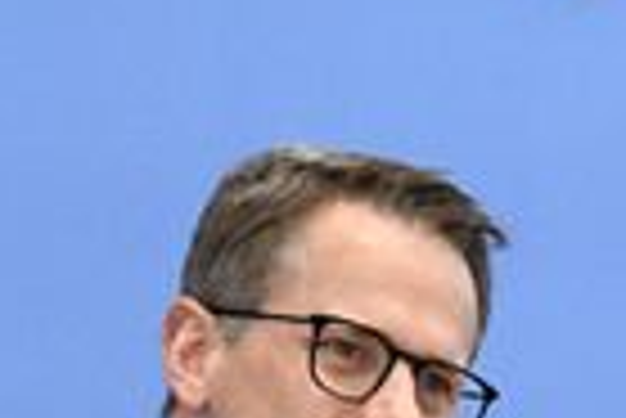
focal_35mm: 278
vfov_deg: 5.0
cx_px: 637
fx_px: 4839
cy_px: 270
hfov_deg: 7.4
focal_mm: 86
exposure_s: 1/640
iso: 3200
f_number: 5.6
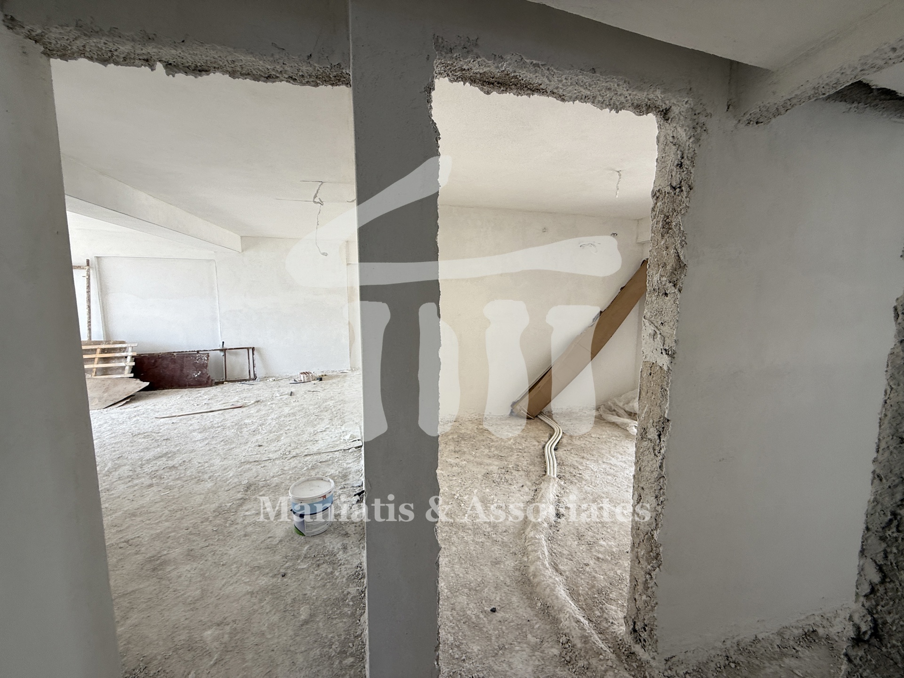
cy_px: 339
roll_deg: -2.7
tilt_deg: -5.0
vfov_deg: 85.7
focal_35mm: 14
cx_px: 452
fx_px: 366
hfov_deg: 102.1
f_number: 2.2
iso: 50
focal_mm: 2.22
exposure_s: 1/153
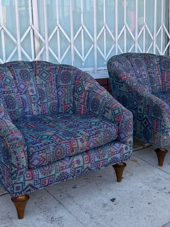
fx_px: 321
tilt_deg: -9.5
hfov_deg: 29.6
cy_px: 88
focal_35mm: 49
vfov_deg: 38.7
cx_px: 104
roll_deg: +0.3
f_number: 1.6
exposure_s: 1/468
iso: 50
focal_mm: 5.96
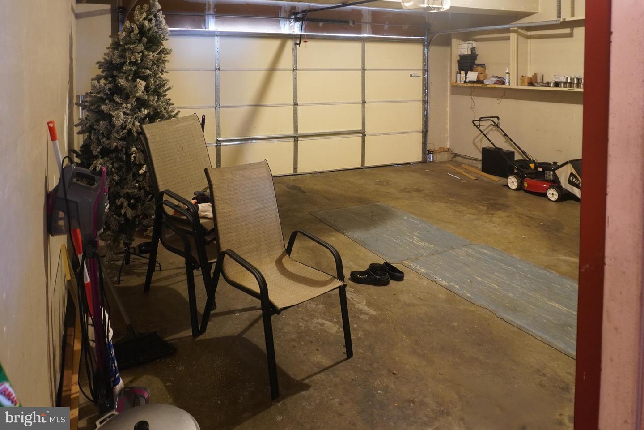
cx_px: 322
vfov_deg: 53.1
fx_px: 429
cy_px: 215
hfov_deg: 73.7
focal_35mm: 24
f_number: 6.3
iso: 800
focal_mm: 16
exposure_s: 1
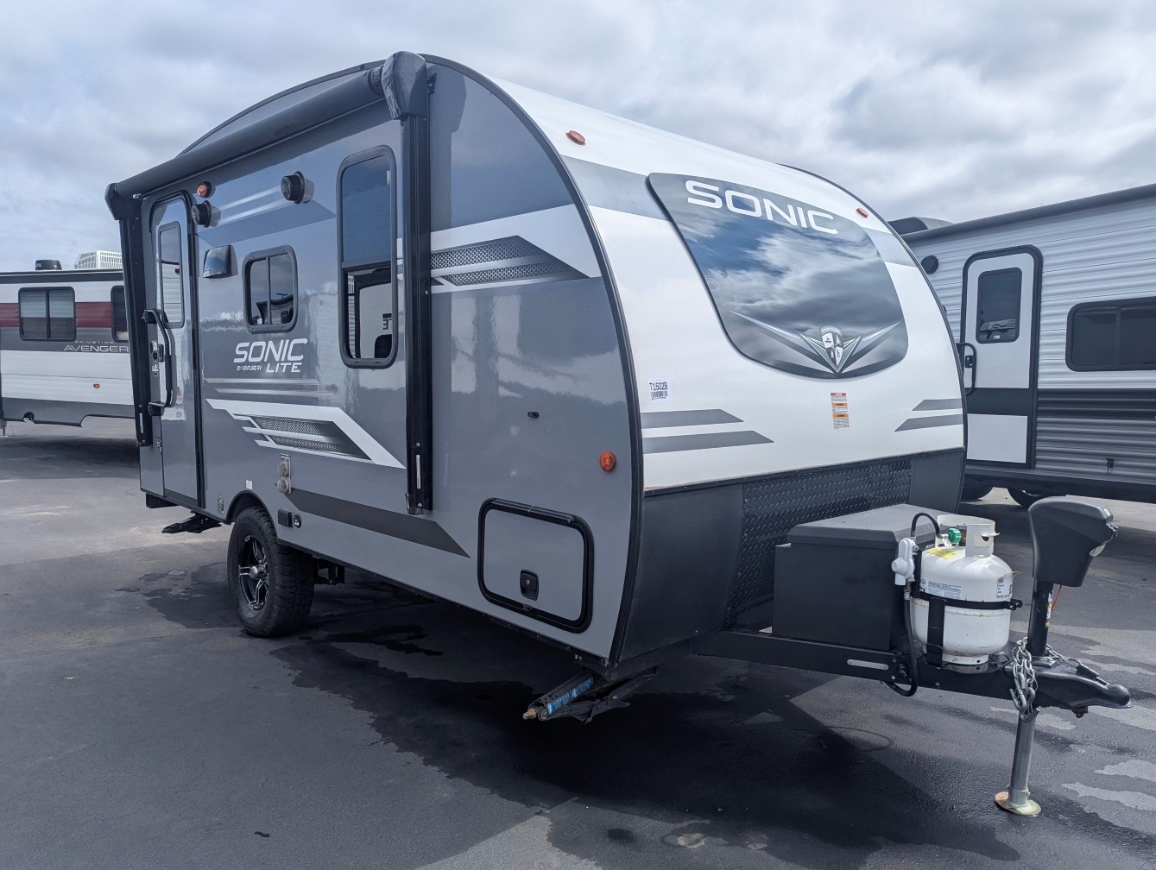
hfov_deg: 69.3
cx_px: 594
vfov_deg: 55.0
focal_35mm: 25
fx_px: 836
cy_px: 452
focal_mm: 6.81
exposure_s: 1/3145
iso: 47
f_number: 1.85
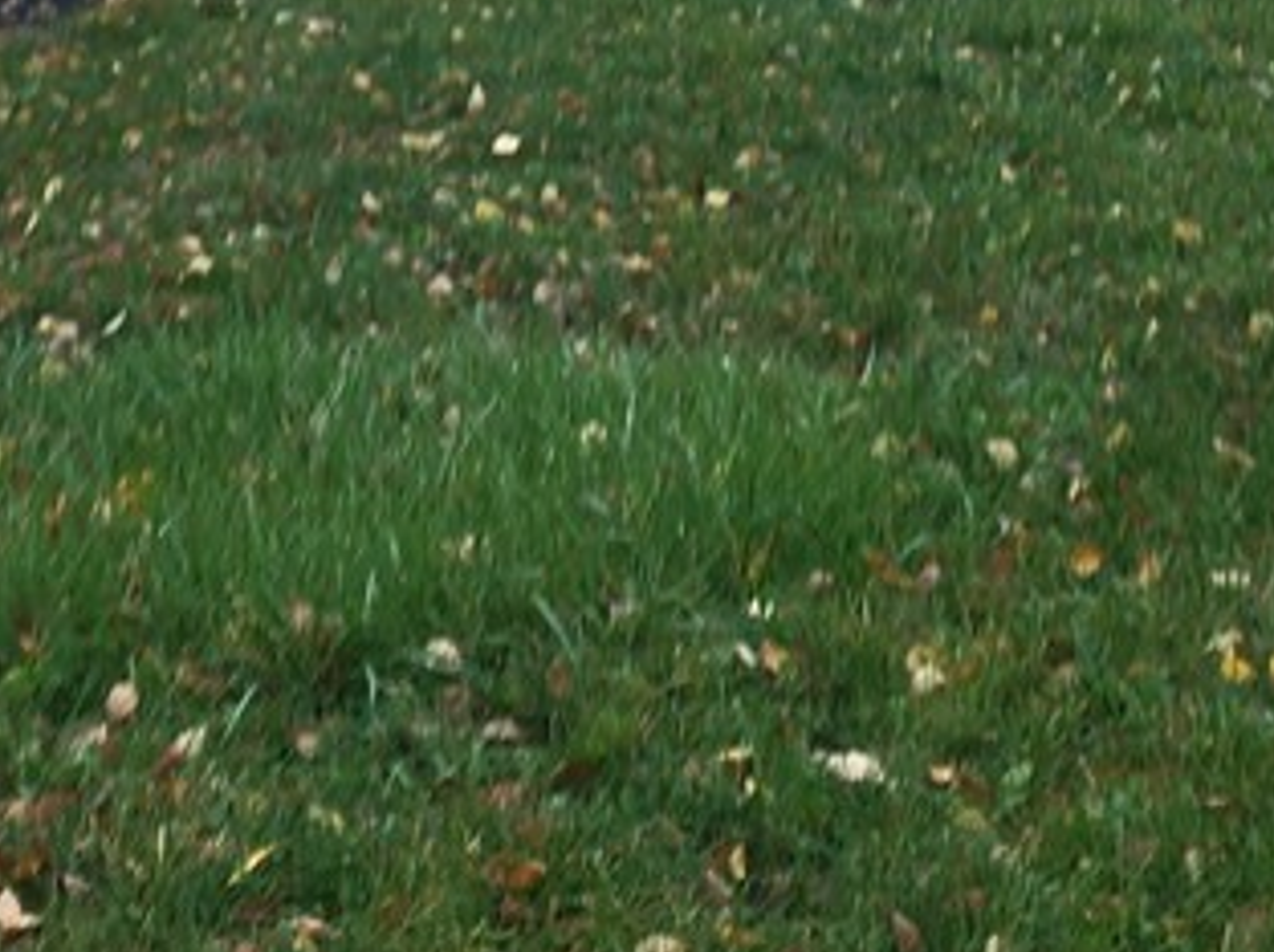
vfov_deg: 14.9
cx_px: 476
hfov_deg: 20.6
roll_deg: +3.7
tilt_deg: -1.7
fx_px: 3492
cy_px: -264
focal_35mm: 95
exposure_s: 1/189
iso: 25
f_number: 2.2
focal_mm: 4.15
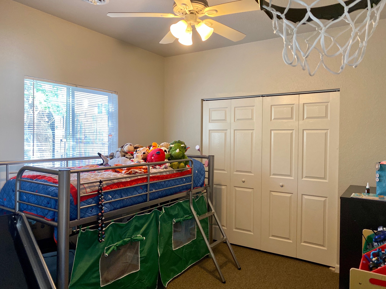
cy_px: 144
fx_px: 290
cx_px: 193
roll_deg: -0.7
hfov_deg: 67.3
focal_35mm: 26
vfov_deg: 53.1
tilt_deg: -1.3
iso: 250
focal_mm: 4.25
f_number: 1.8
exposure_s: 1/60
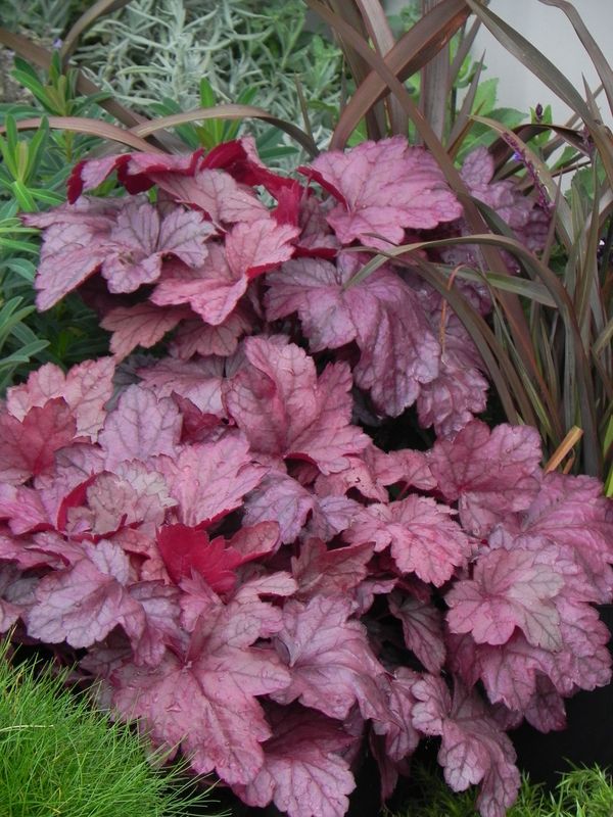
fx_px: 5832
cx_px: 306
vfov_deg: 8.0
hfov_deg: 6.0
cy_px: 408
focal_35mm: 247
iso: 160
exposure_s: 1/200
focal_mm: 44
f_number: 5
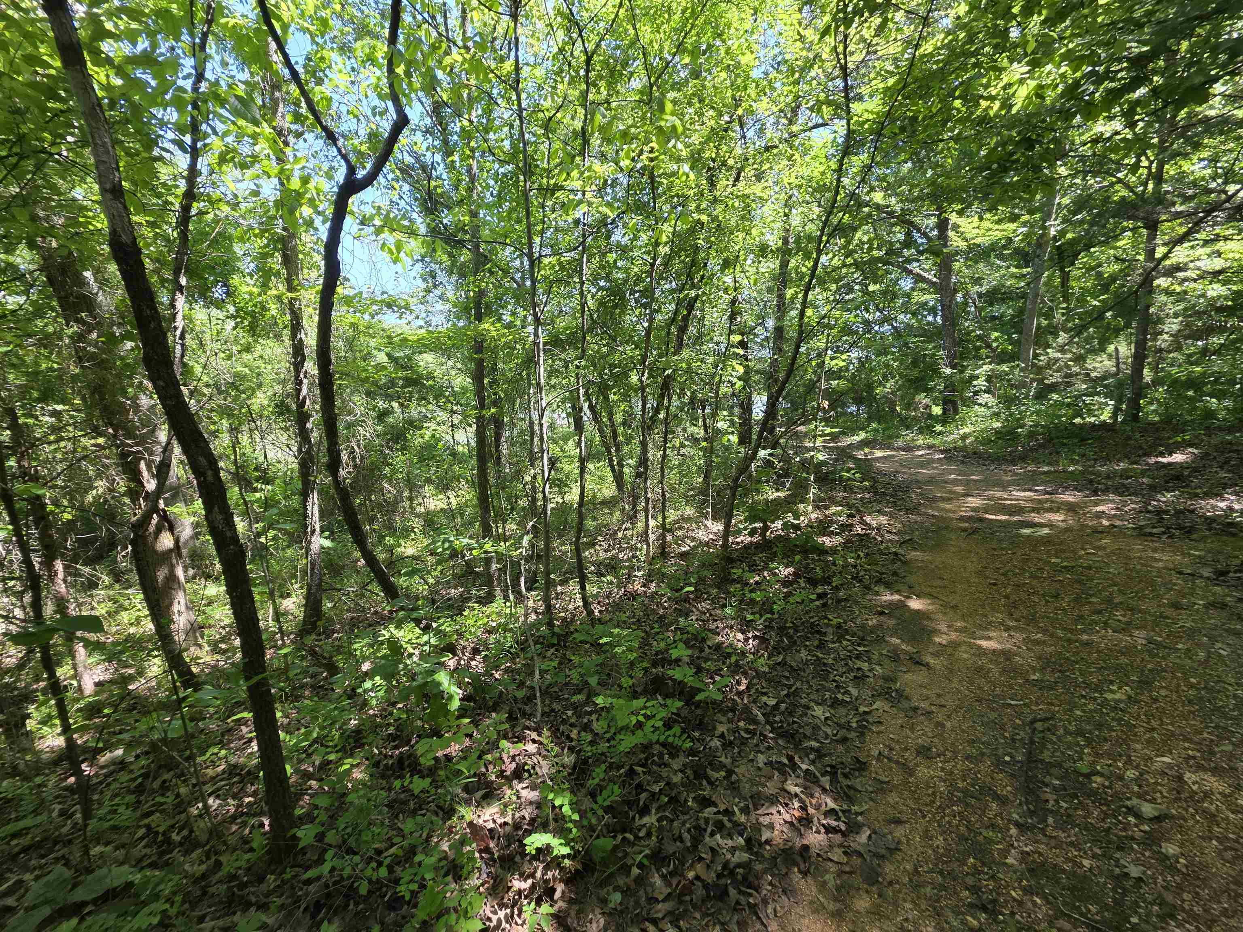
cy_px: 466
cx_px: 622
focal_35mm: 13
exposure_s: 1/120
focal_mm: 2.2
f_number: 1.9
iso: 25
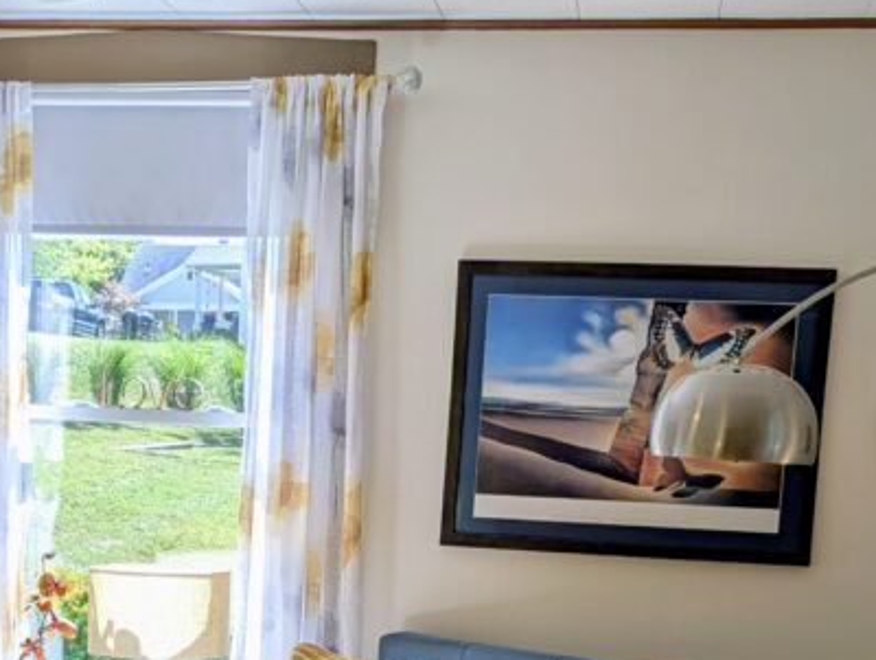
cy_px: 681
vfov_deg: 19.8
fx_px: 1824
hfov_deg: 26.6
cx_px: 212
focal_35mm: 72
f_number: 1.85
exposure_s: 1/615
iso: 44
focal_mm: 6.81
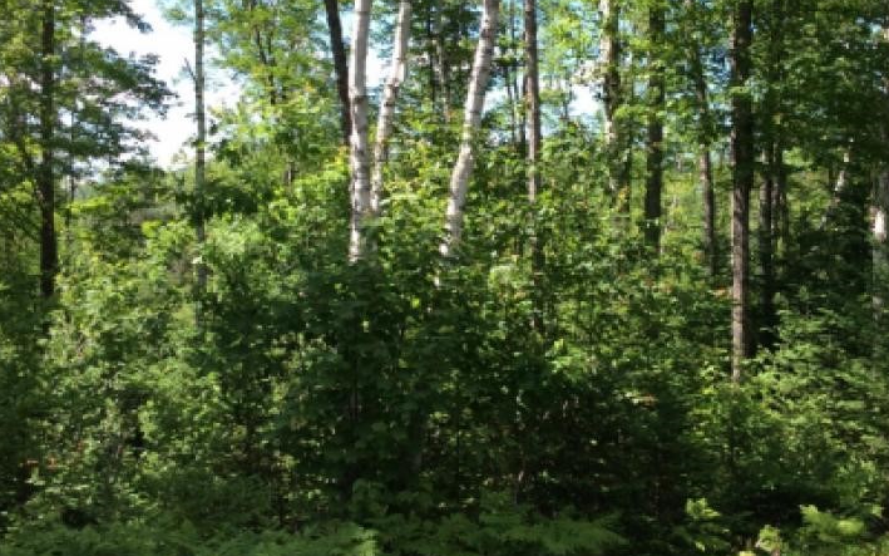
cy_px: 213
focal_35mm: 49
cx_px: 459
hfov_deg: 41.1
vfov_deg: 26.3
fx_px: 1187
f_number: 2.4
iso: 32
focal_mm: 3.3
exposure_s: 1/481
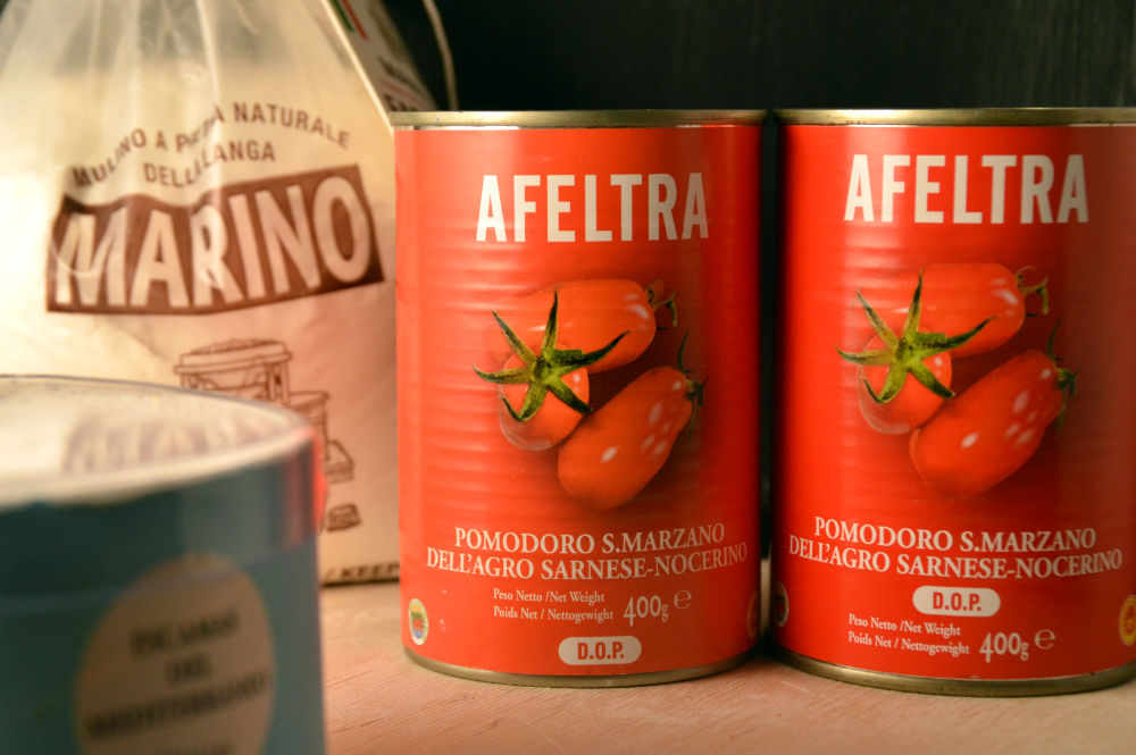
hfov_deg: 27.0
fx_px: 2365
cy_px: 378
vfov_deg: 18.2
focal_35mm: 75
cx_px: 568
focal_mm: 50
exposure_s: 1/200
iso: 800
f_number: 7.1
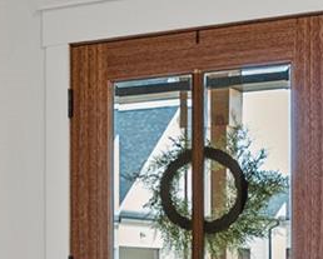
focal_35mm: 119
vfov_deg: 12.7
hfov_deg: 14.0
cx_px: -293
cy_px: 303
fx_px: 1139
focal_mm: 16
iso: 1250
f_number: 4.5
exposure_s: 1/60
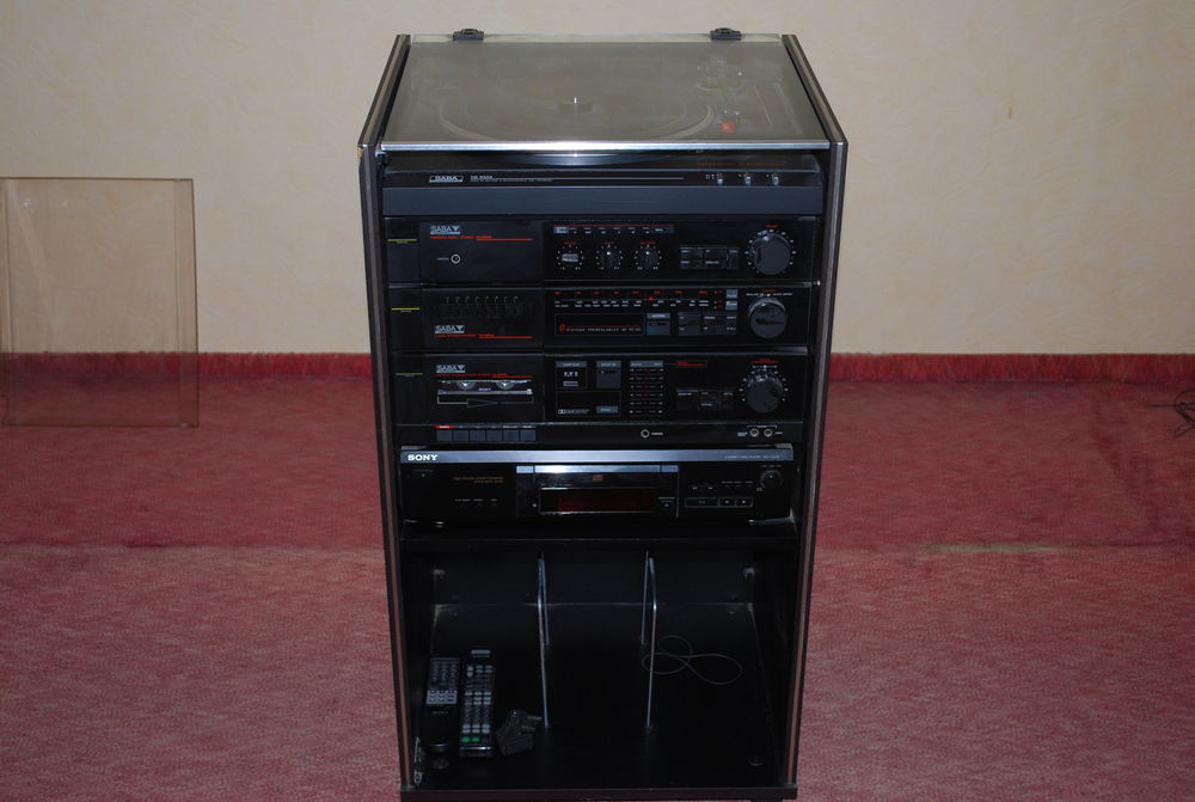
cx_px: 598
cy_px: 401
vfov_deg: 28.2
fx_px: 1596
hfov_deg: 41.0
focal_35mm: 48
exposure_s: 1/60
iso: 200
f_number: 4.8
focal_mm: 32
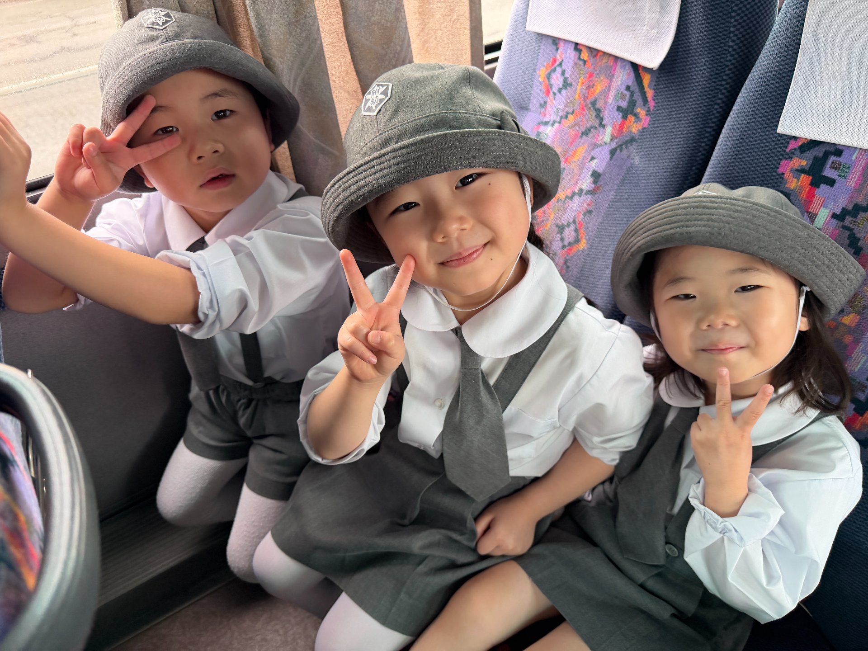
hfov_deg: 71.6
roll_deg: +1.7
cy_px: 326
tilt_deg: -41.9
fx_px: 602
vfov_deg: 56.8
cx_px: 434
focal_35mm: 24
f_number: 1.78
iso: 200
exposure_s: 1/166
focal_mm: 6.76
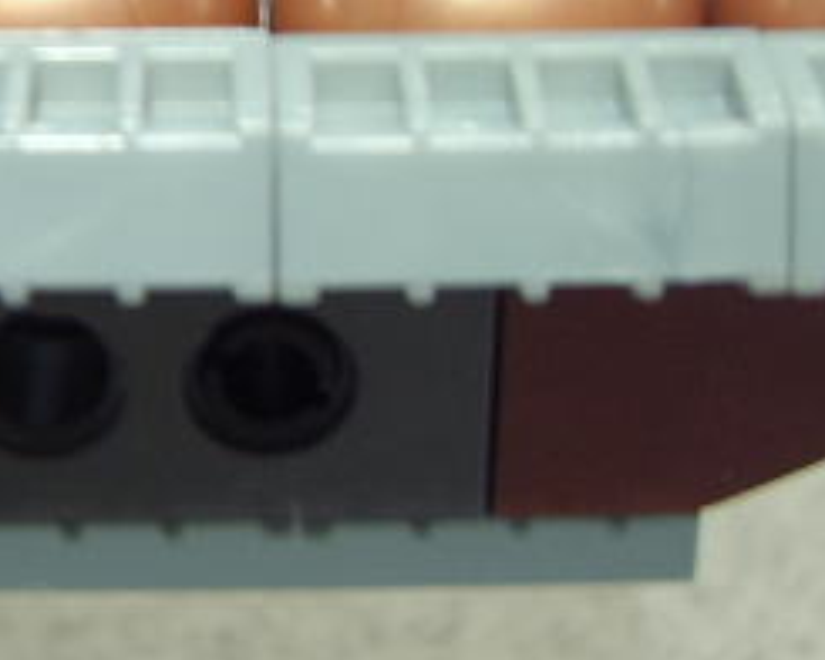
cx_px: 263
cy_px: 47
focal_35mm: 79
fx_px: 1929
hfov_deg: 24.0
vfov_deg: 19.0
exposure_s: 1/5
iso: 100
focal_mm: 8.13
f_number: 2.7
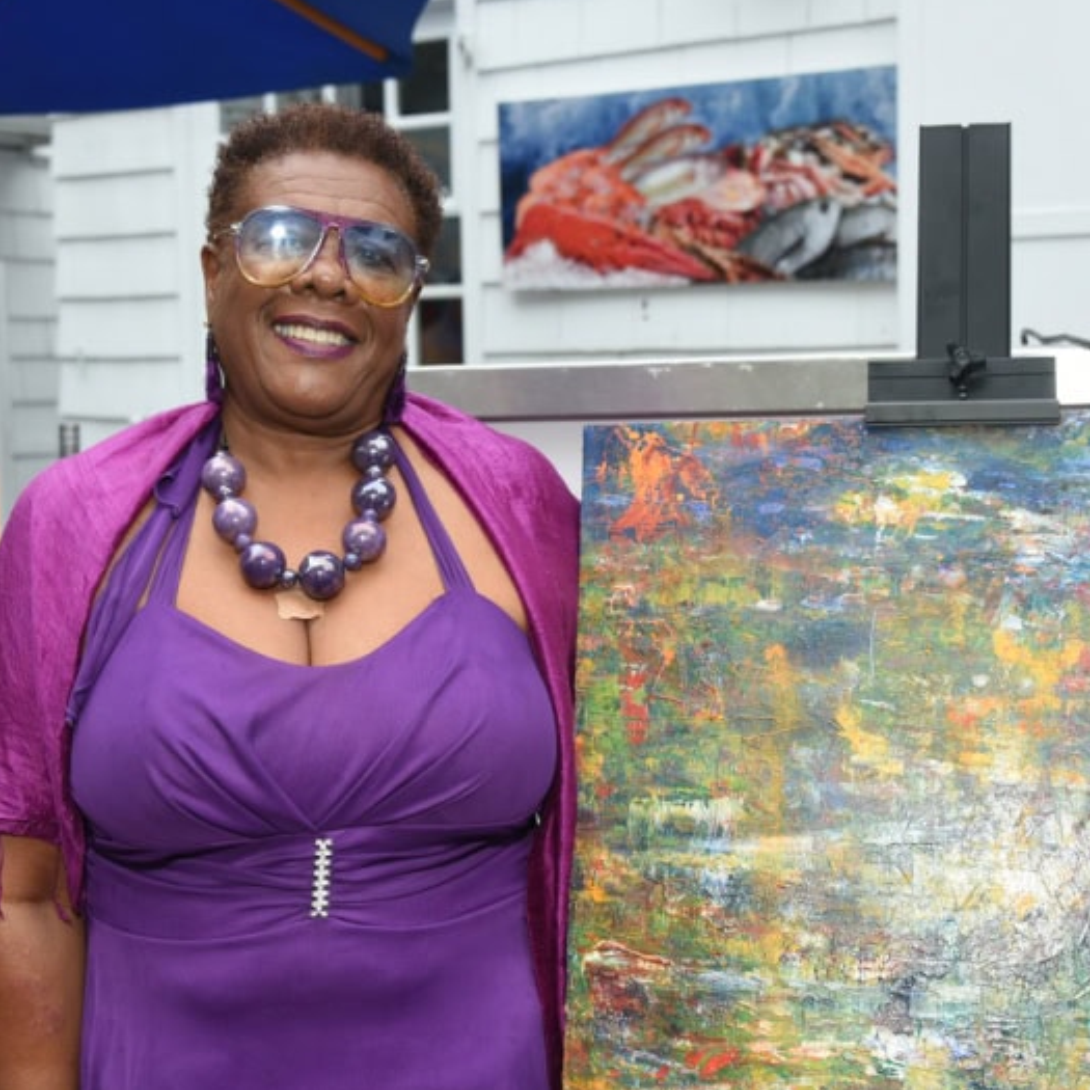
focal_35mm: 57
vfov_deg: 30.0
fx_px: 2031
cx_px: 594
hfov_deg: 30.0
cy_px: 544
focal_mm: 44
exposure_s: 1/125
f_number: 5
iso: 640
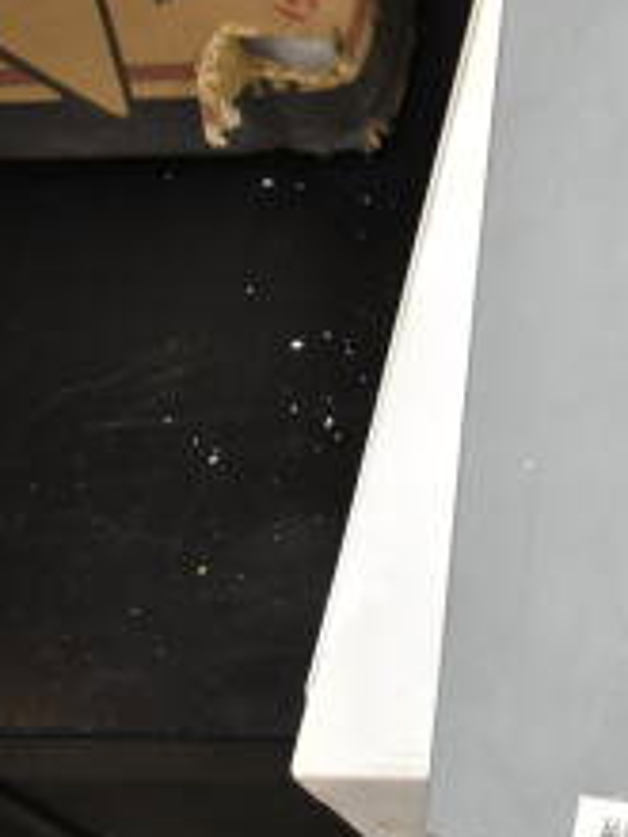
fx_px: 1935
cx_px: 1130
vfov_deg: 24.3
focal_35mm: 80
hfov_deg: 15.7
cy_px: 283
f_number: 5
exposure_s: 1/100
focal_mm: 20
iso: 1600
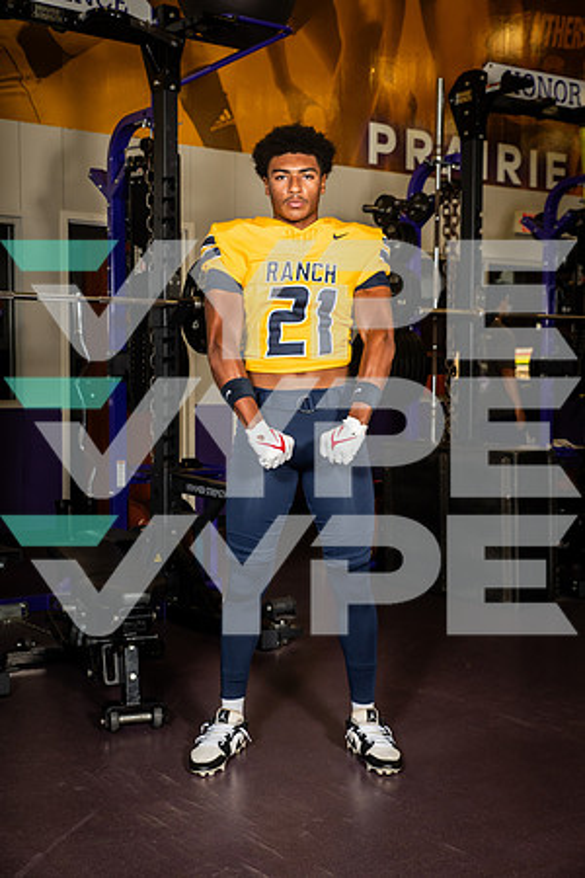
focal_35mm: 48
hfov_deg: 28.1
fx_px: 1170
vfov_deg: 41.1
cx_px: 292
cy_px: 439
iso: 500
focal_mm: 48
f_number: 5.6
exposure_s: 1/250
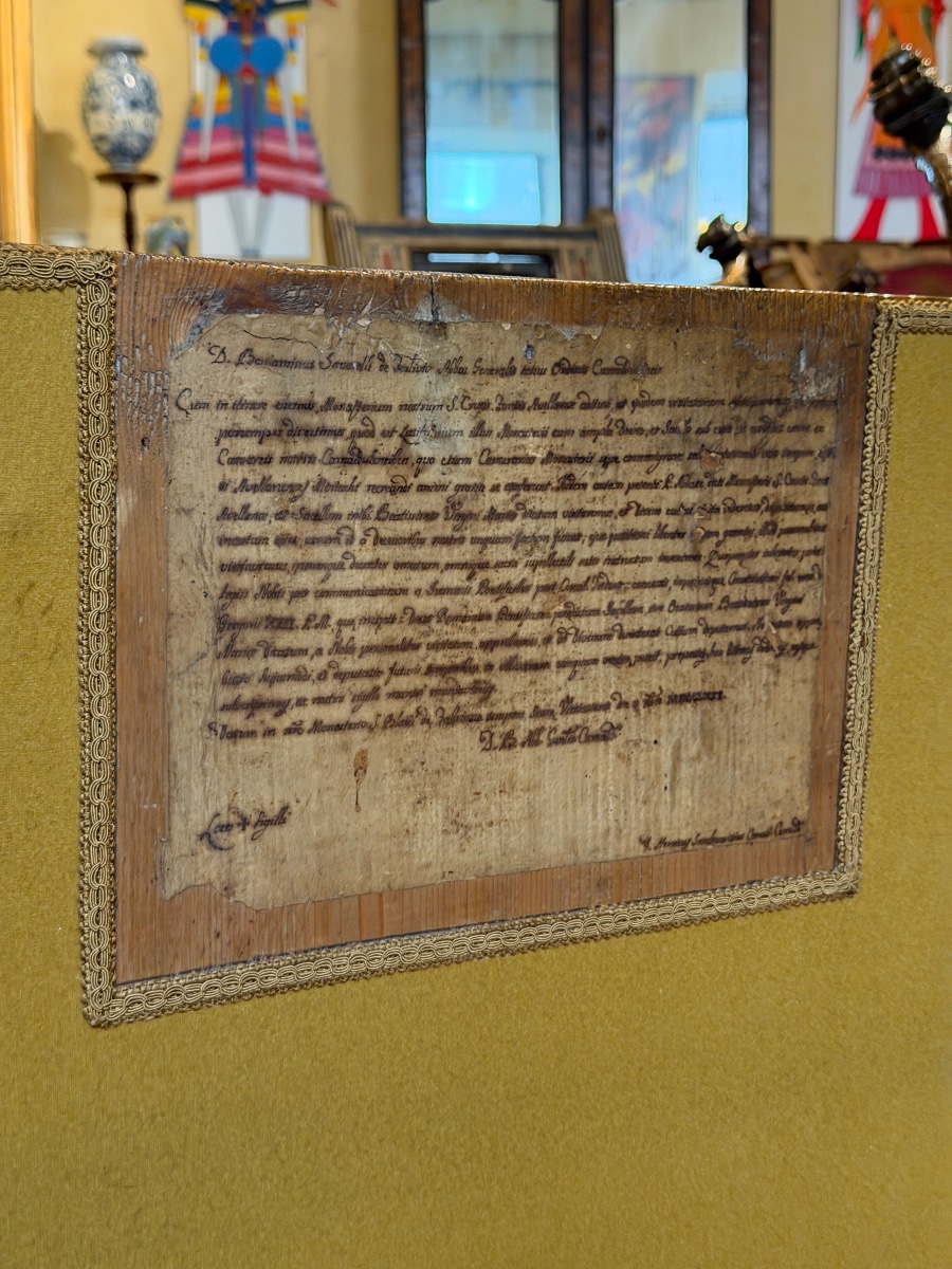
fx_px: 1760
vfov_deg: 39.7
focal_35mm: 48
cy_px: 634
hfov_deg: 30.3
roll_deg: +0.4
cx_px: 476
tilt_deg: -5.6
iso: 400
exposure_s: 1/33
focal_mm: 6.76
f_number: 1.78
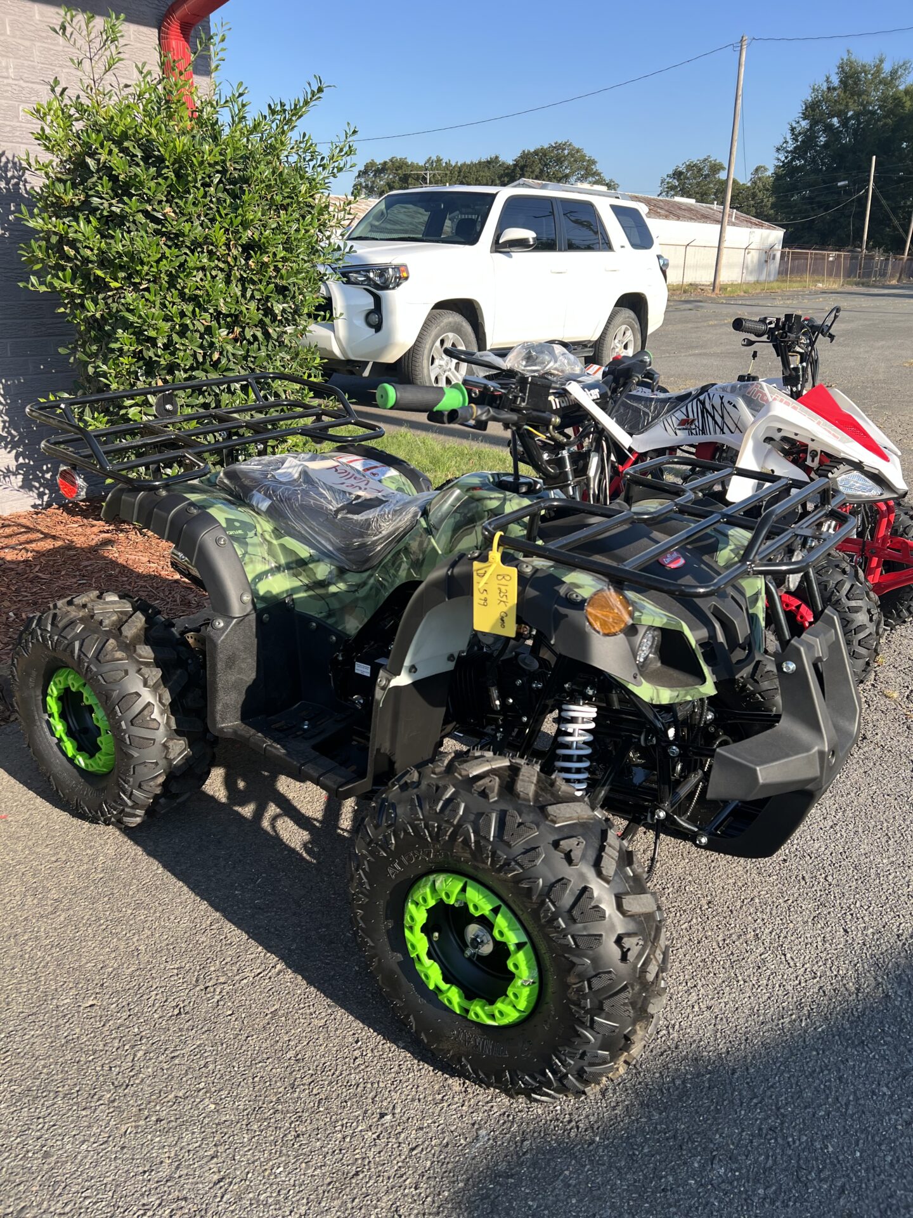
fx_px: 914
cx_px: 456
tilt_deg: -24.0
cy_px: 609
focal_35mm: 26
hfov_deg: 53.1
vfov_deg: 67.3
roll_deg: -0.5
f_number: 1.5
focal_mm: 5.7
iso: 50
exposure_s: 1/753
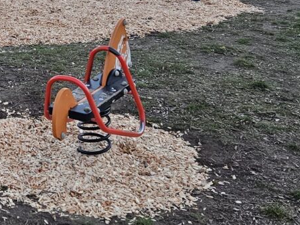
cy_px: -35
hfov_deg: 23.8
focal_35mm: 77
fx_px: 667
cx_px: -25
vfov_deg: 18.3
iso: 200
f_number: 1.8
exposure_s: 1/180
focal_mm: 5.4
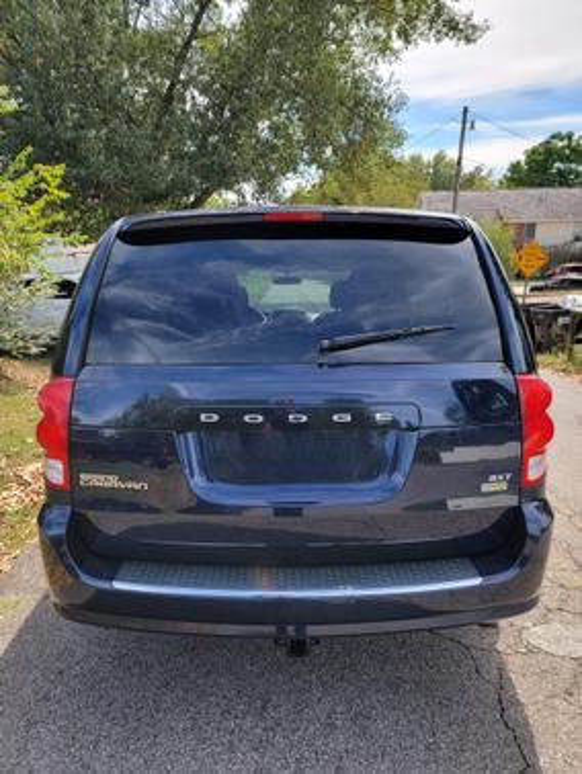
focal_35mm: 24
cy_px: 387
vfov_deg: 71.6
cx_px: 291
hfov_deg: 56.9
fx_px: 537
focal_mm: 6.7
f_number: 1.8
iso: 16
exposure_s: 1/227
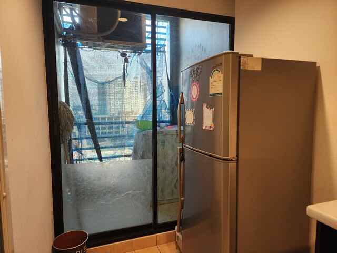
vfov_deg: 58.9
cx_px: 168
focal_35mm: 23
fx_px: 224
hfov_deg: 73.9
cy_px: 126
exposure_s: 1/100
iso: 320
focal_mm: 6.4
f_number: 1.8
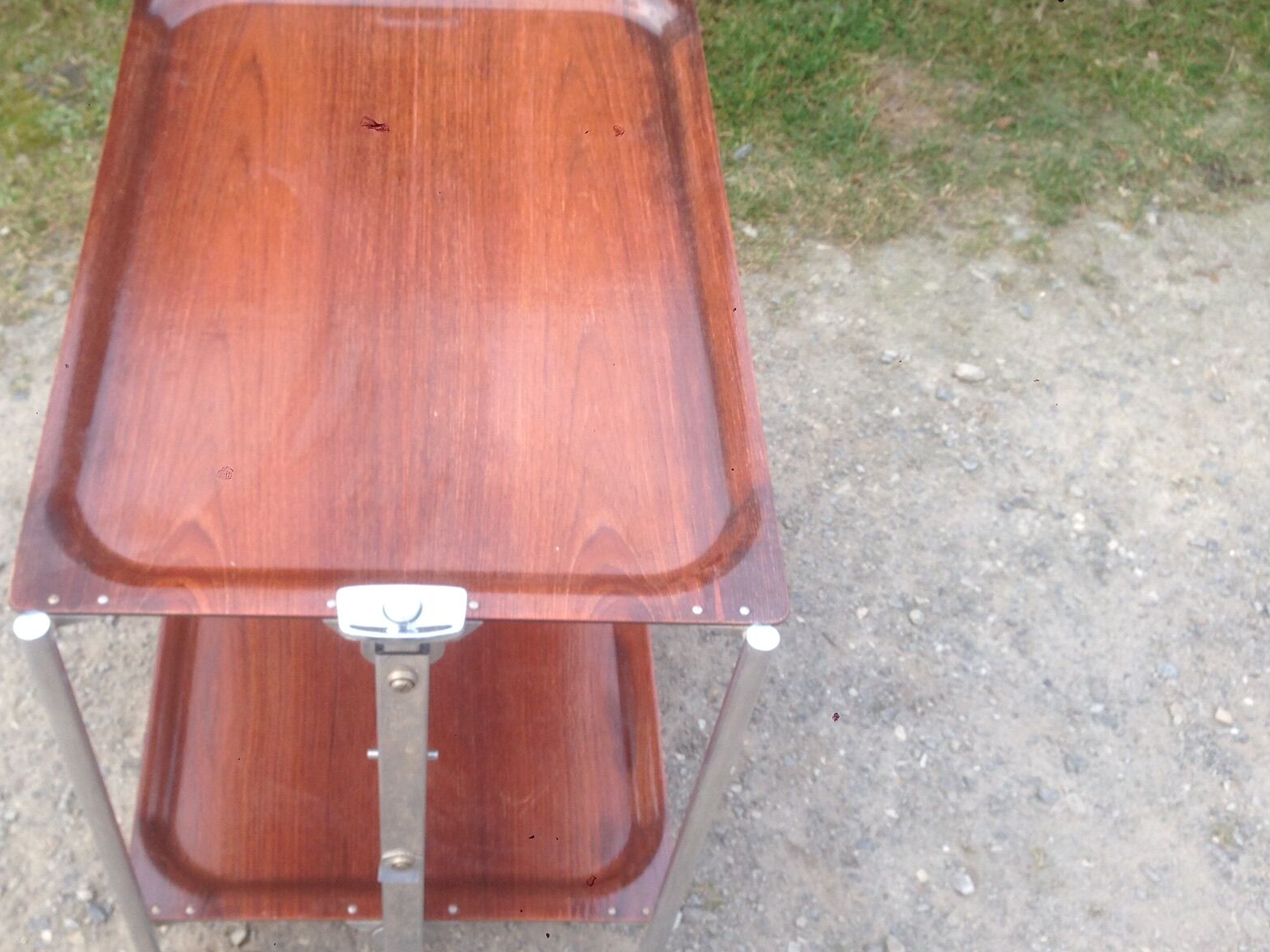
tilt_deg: -51.6
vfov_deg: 33.6
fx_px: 1578
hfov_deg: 43.5
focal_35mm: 43
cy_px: 448
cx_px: 473
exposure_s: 1/60
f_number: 2.4
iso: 50
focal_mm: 4.12
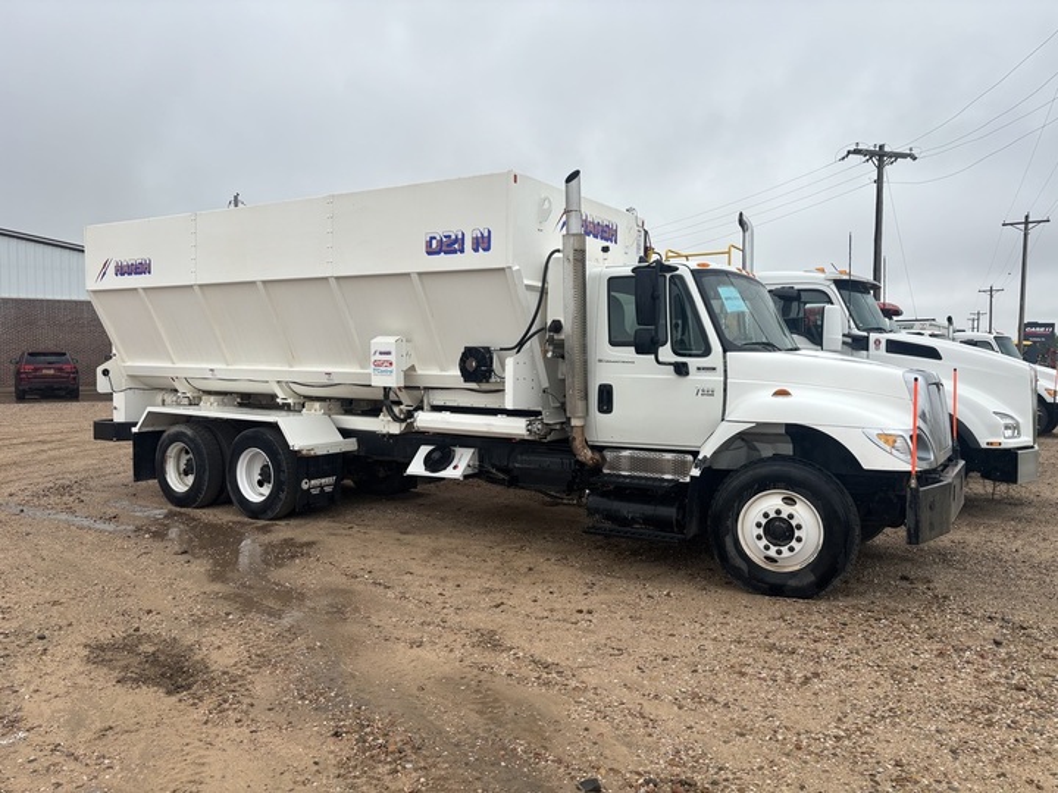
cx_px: 529
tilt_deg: -3.4
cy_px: 396
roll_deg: +0.0
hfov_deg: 67.3
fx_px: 795
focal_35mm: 26
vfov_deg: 53.1
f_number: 1.6
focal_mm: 5.96
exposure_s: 1/1949
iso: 50
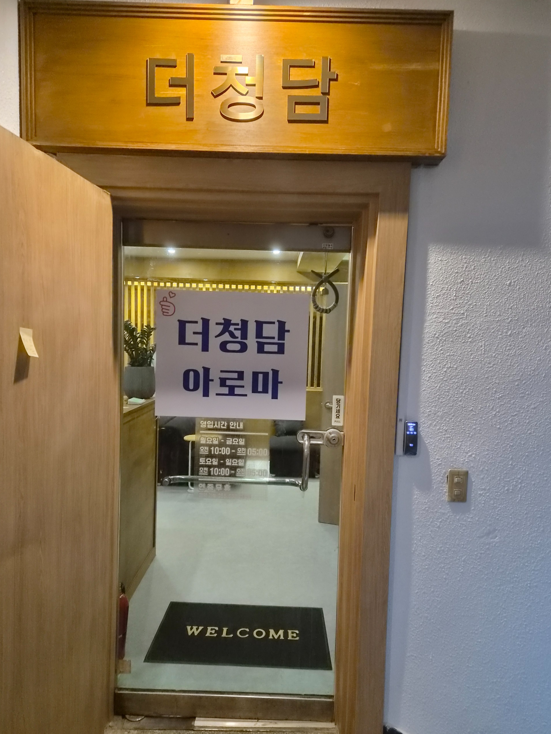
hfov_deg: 56.8
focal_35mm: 24
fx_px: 509
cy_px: 375
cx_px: 265
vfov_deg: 71.6
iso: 640
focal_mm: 5.4
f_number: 1.8
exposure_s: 1/120
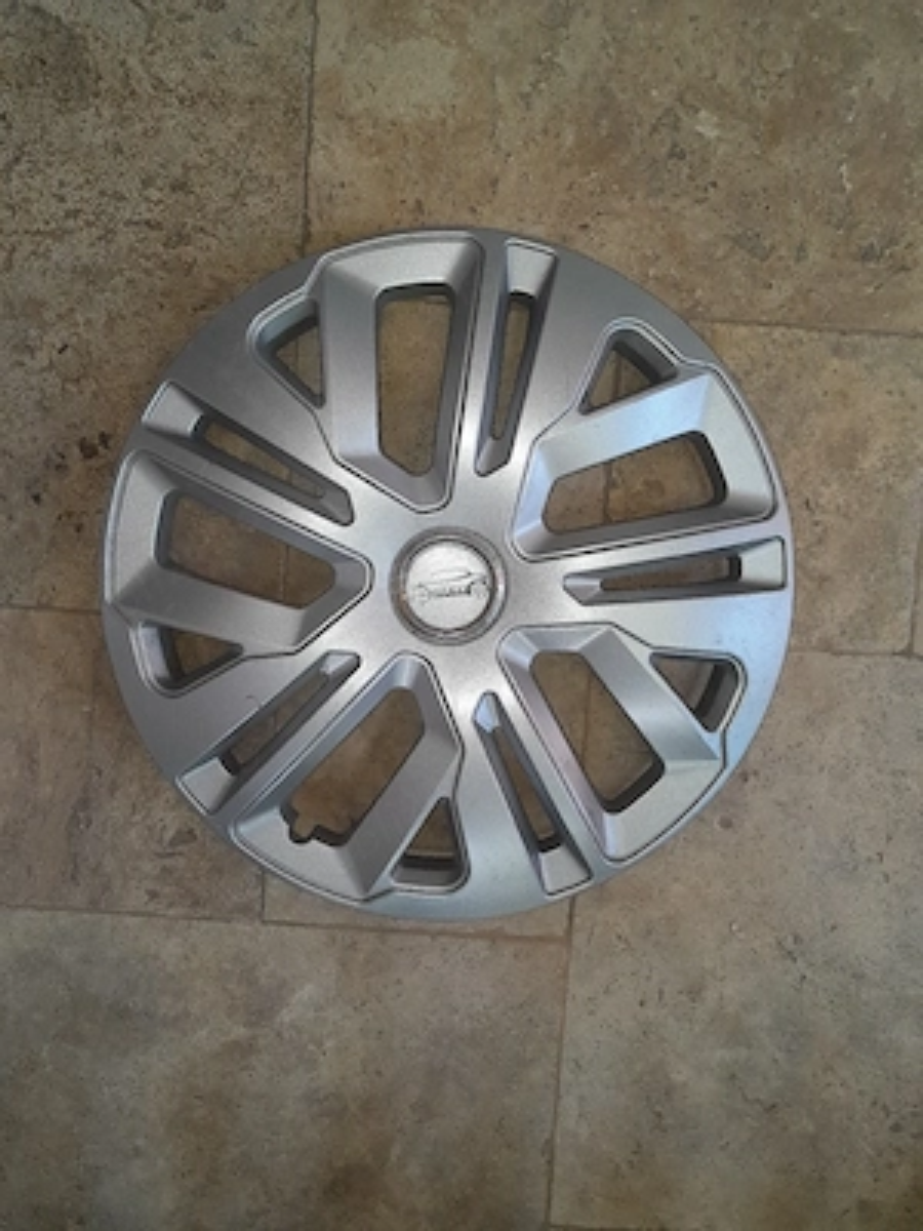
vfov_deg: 65.3
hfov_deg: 51.4
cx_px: 462
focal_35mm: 27
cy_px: 616
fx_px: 960
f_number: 1.8
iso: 64
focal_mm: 4
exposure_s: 1/50
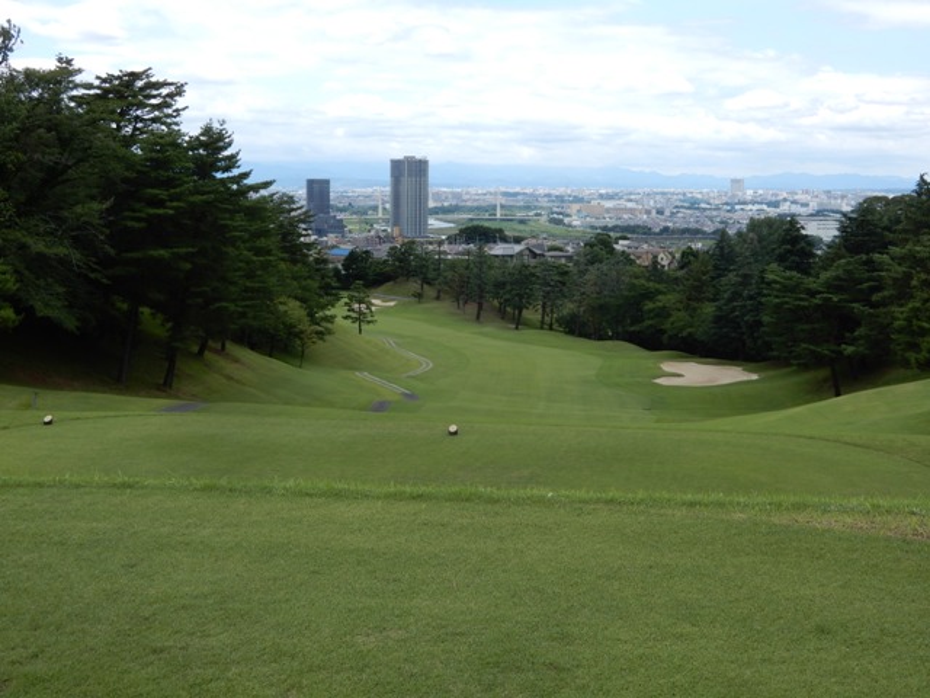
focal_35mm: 50
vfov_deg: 29.1
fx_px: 1343
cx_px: 465
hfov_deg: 38.2
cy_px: 349
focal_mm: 8.9
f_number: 4
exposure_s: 1/400
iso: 80
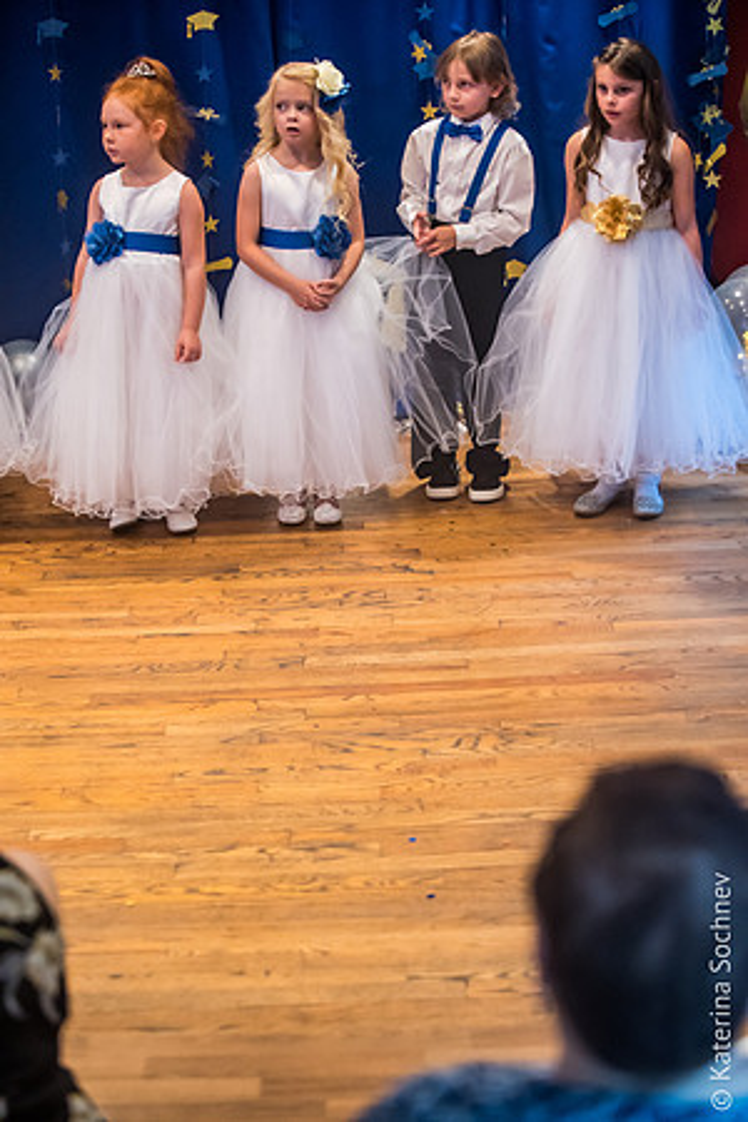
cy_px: 561
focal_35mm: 70
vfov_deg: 28.8
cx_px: 374
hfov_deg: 19.5
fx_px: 2181
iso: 3200
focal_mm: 70
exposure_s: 1/200
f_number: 2.8
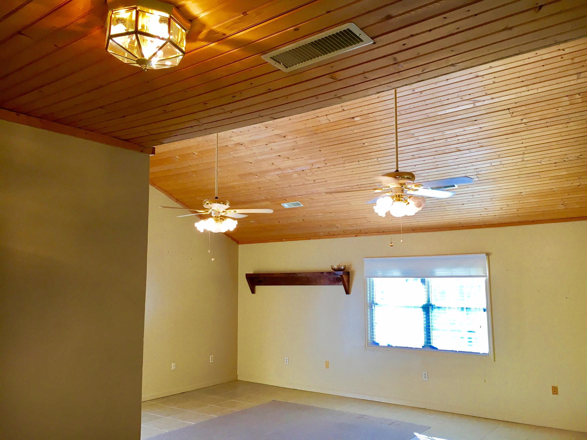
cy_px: 220
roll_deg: +0.8
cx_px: 294
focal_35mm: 29
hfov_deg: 61.7
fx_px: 492
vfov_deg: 48.2
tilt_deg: +7.4
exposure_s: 1/40
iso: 32
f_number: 2.2
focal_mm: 4.15
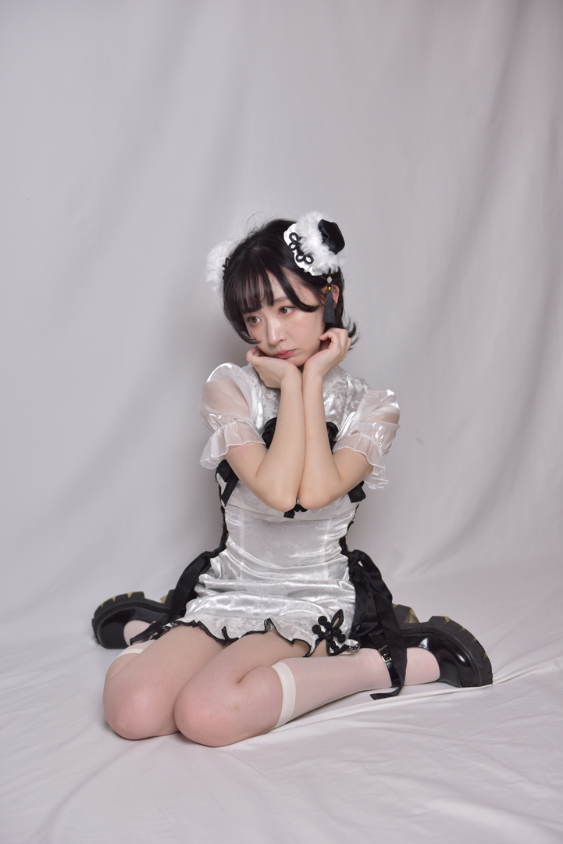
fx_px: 1031
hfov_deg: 30.5
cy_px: 422
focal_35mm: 44
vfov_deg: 44.5
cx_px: 282
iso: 200
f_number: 3.2
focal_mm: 44
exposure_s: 1/250
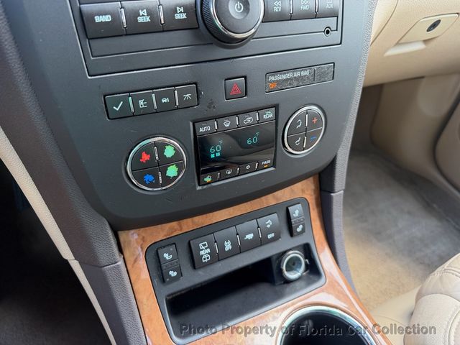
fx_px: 319
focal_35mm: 24
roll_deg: -6.1
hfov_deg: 71.6
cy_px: 172
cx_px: 230
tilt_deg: -44.3
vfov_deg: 56.8
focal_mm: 6.76
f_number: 1.78
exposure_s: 1/93
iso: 200
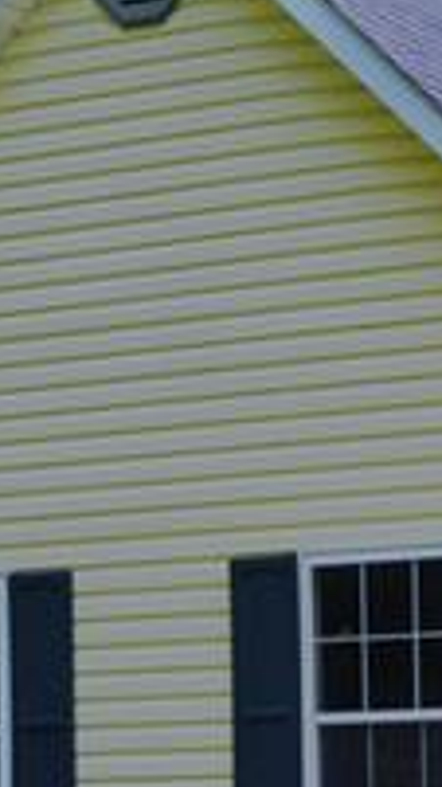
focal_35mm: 144
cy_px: 560
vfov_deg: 14.9
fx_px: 3002
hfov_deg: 8.4
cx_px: 422
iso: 100
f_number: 10
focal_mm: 18
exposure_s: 1/160
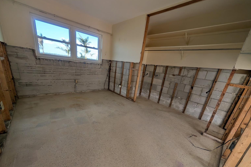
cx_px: 124
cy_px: 97
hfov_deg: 108.3
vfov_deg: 84.8
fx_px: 91
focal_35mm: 13
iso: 53
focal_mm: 2.02
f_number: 1.7
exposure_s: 1/580
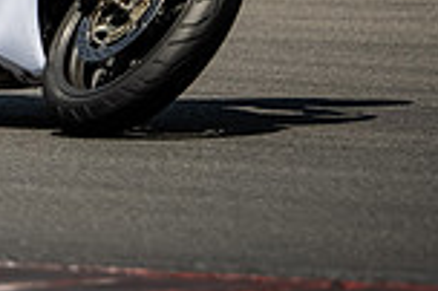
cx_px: -331
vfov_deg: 1.2
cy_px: -180
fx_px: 13952
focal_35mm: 1148
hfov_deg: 1.8
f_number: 2
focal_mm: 200
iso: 1600
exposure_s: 1/2000
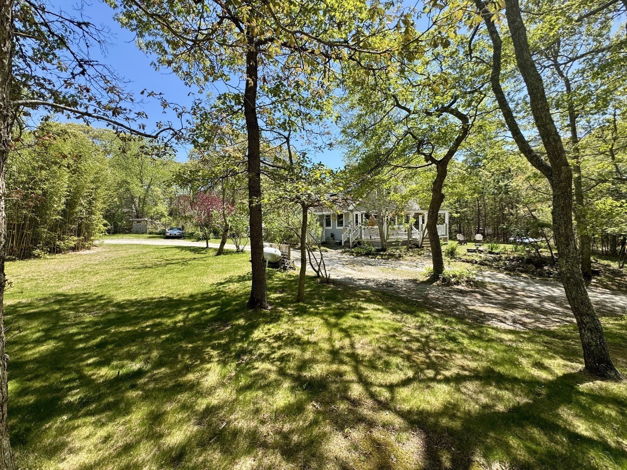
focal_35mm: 14
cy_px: 235
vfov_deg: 85.7
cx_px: 314
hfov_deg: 102.1
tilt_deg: -2.3
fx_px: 254
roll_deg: +1.2
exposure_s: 1/899
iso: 40
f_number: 2.2
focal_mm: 2.22
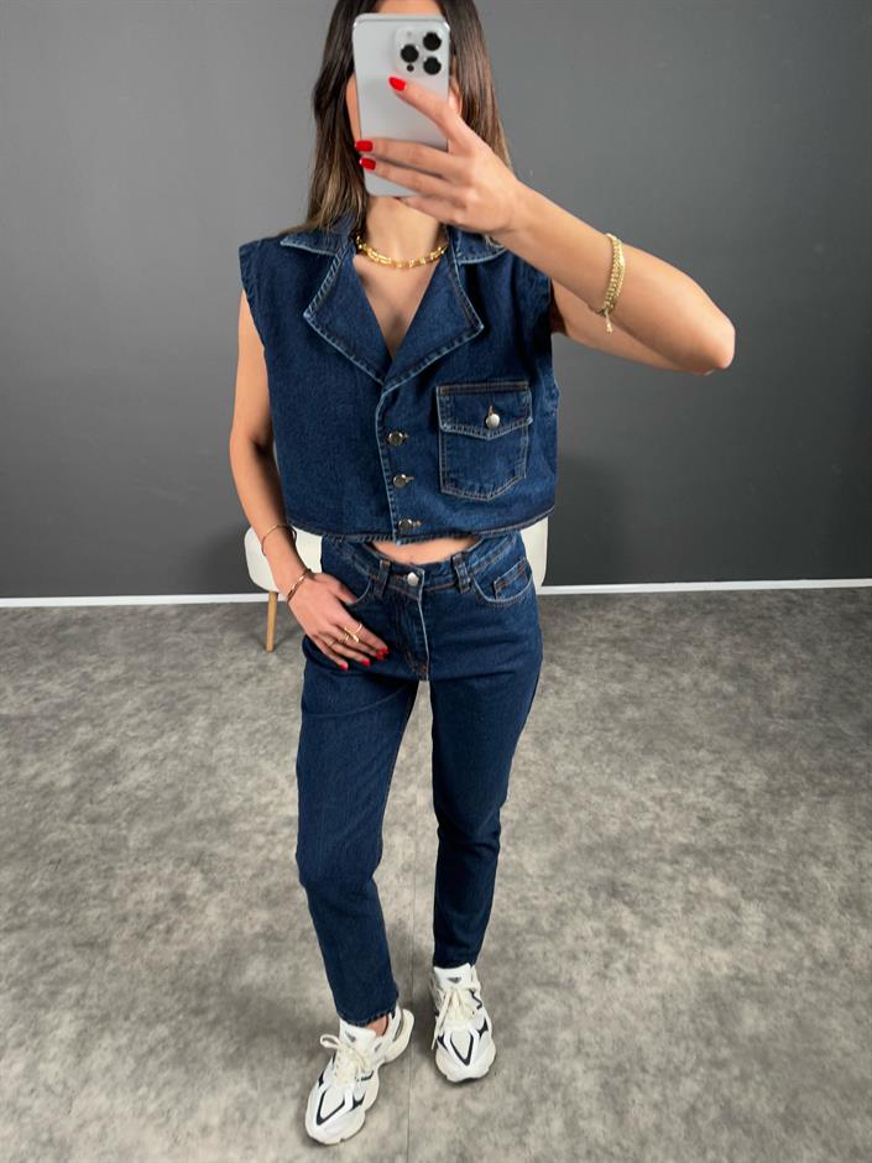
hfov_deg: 56.8
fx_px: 806
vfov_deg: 71.6
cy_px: 582
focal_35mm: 24
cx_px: 436
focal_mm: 6.86
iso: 200
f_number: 1.78
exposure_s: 1/121
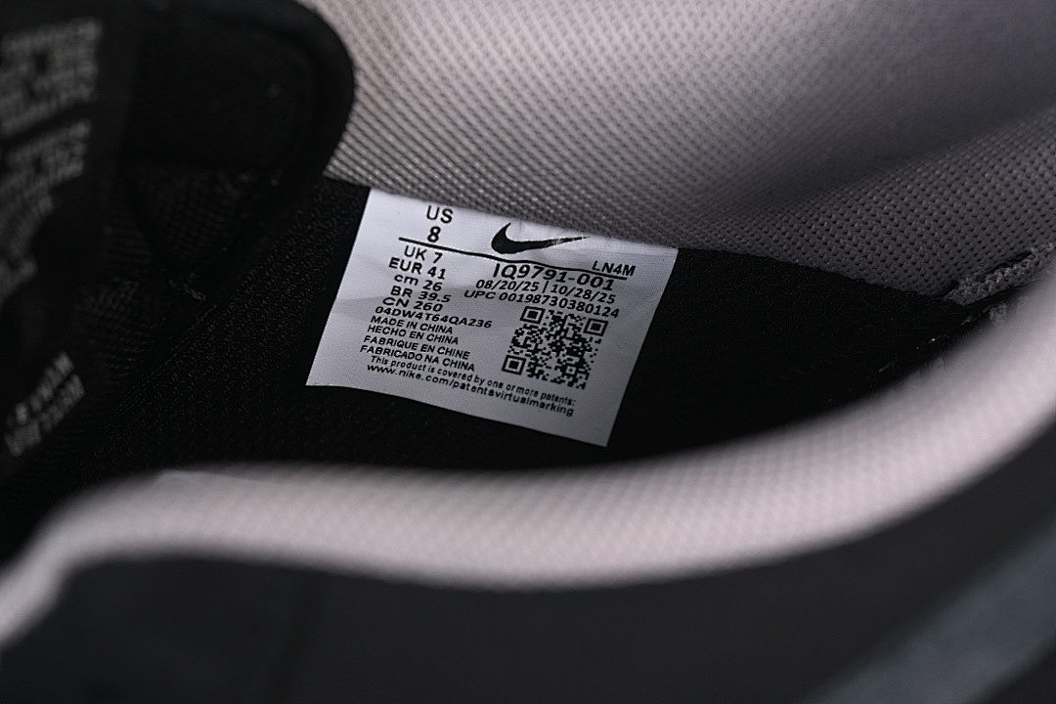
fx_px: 2200
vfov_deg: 18.2
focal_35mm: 75
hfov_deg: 27.0
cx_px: 528
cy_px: 352
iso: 160
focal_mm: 50
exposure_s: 1/60
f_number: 6.3
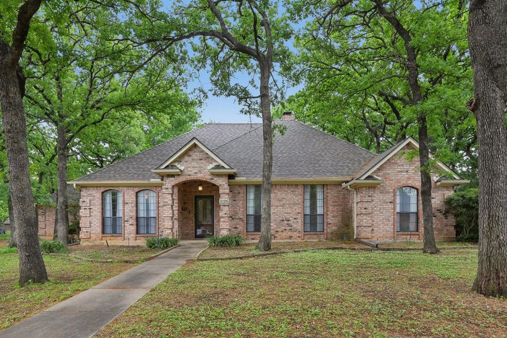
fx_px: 282
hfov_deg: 84.0
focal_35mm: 20
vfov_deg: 61.9
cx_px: 254
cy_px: 169
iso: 400
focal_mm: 20
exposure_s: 1/160
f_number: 8
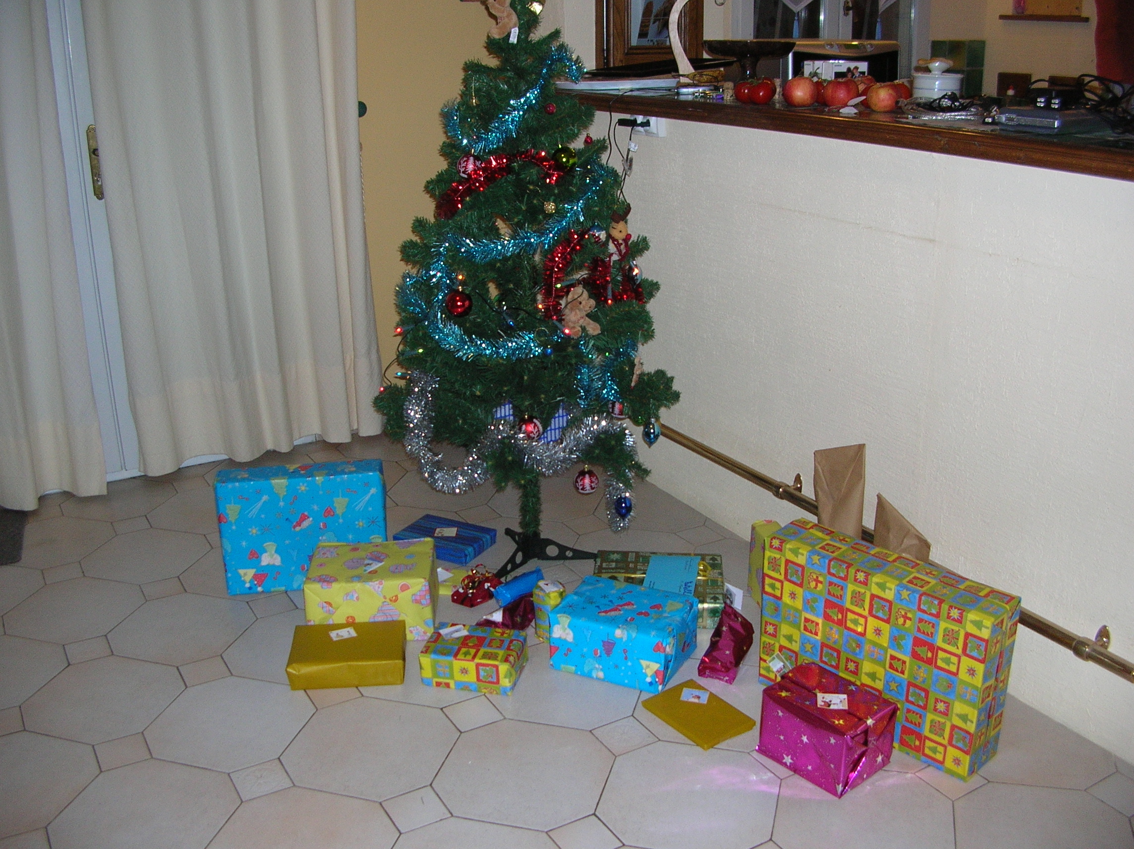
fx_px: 1146
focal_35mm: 35
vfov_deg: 40.6
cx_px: 567
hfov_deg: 52.7
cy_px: 424
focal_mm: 5.8
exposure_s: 1/60.1
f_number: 2.8
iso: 88
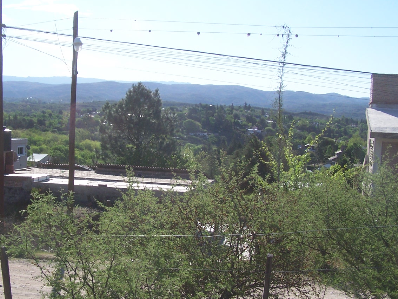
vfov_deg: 28.0
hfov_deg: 36.7
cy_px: 171
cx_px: 157
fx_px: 598
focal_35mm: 52
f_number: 4
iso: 80
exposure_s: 1/1000
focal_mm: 6.3
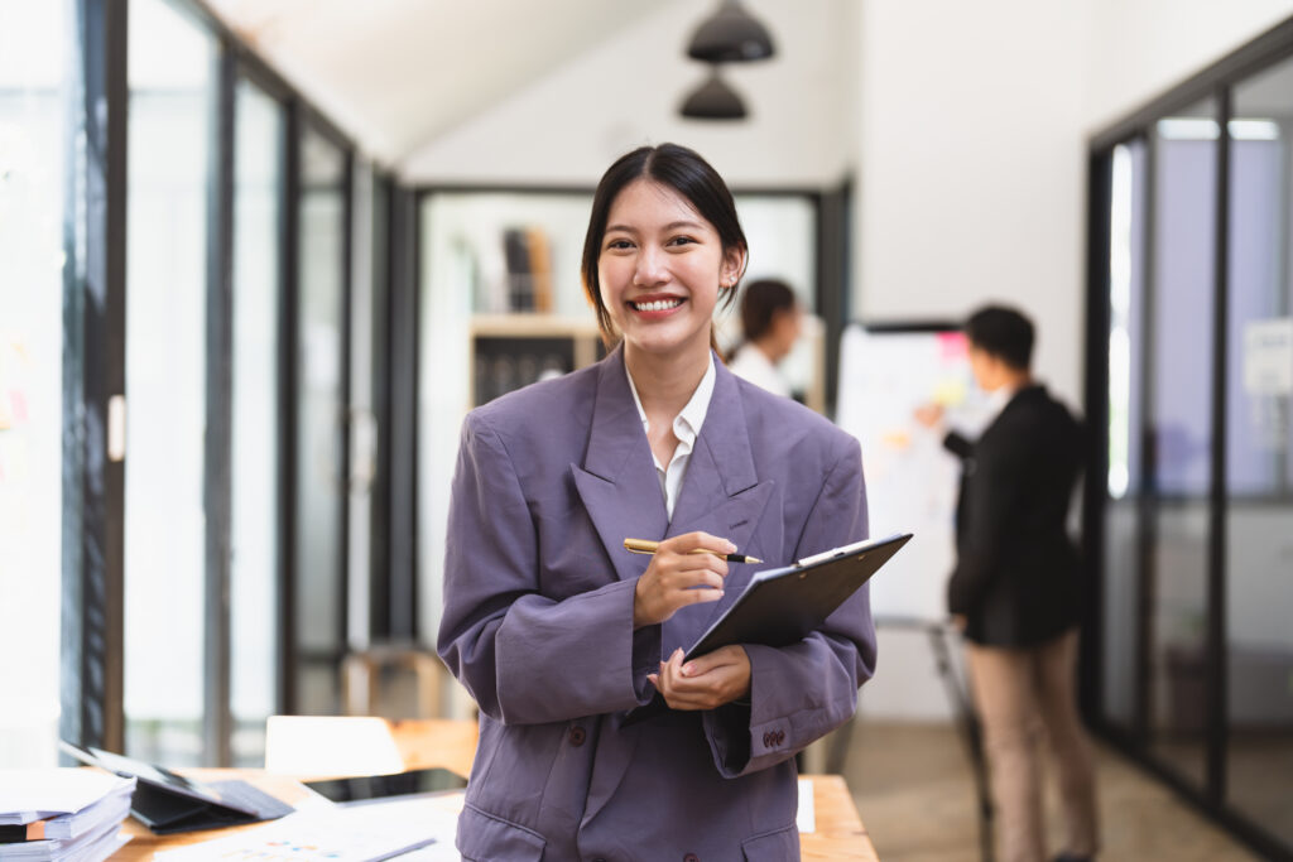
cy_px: 431
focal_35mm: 50
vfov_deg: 27.0
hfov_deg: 39.6
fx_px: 1796
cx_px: 646
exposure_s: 1/250
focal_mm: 50
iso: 100
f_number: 1.2
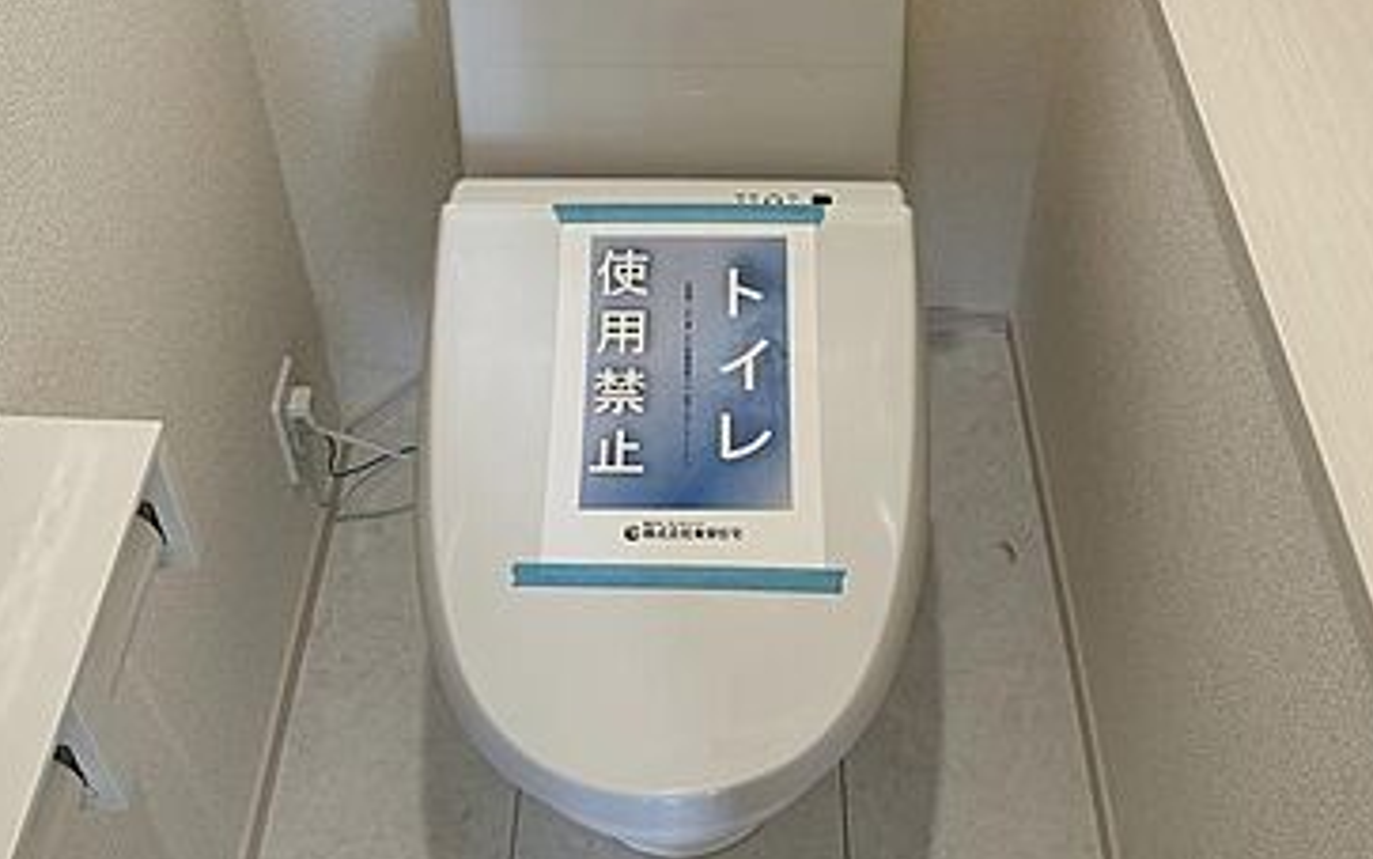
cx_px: 707
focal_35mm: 42
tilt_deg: -39.9
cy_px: 144
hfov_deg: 47.2
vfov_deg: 29.7
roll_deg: -0.2
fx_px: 1572
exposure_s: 1/121
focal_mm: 6.86
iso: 160
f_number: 1.78
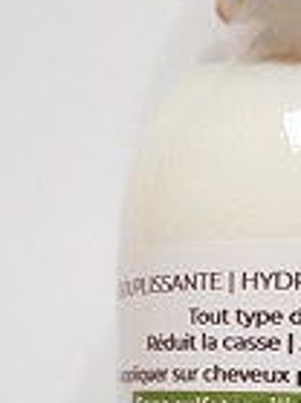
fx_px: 1312
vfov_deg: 16.5
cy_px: 515
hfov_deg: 12.9
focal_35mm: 113
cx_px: 310
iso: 160
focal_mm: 4.2
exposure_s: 1/50
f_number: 1.7
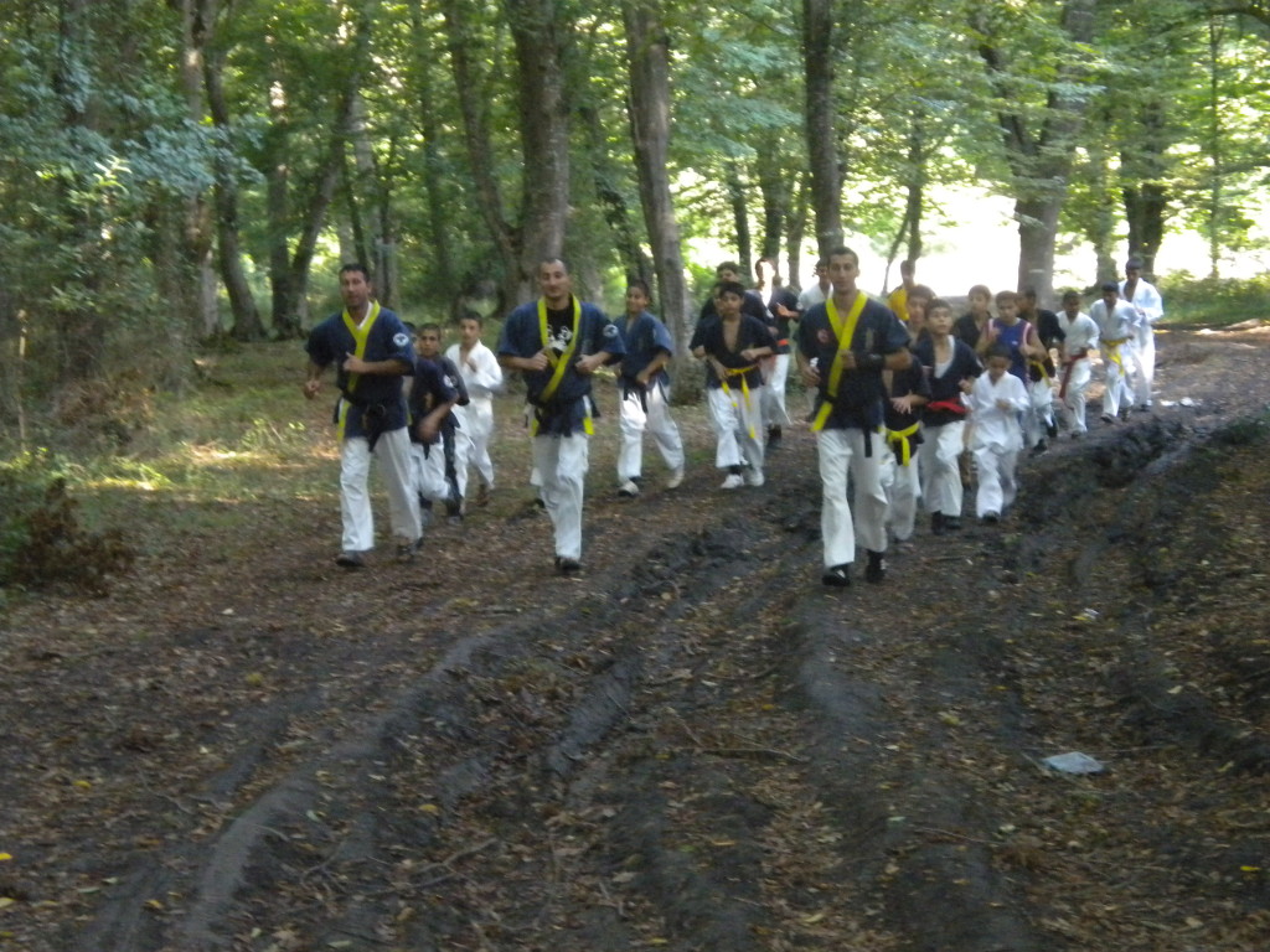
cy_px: 476
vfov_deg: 21.6
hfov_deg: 28.6
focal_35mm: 68
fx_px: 2495
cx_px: 635
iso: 800
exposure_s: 1/60
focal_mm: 12.3
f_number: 4.6
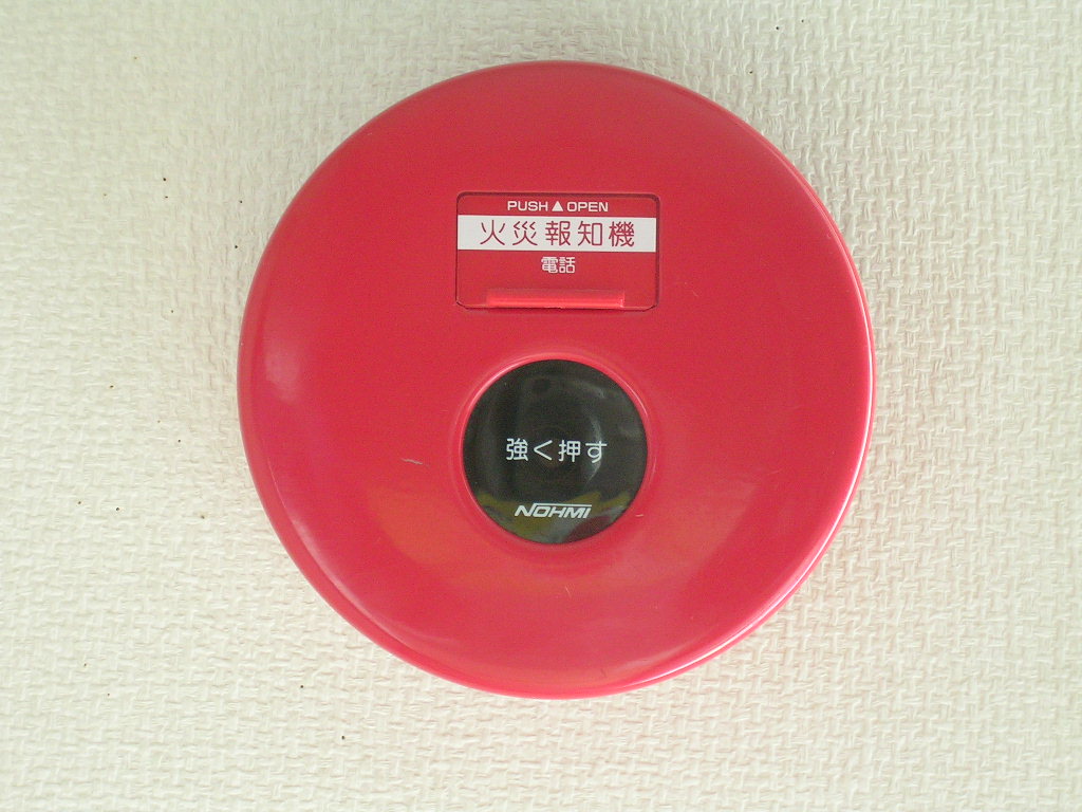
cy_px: 406
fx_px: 3282
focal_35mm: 105
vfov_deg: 14.1
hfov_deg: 18.7
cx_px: 541
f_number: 4.9
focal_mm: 16.2
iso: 170
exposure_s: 1/3.9
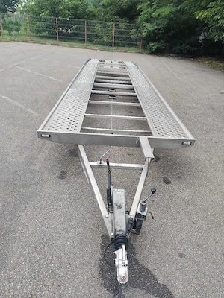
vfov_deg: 73.9
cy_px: 149
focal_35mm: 23
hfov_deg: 58.9
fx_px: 198
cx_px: 112
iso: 50
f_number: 1.65
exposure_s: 1/312
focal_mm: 6.14
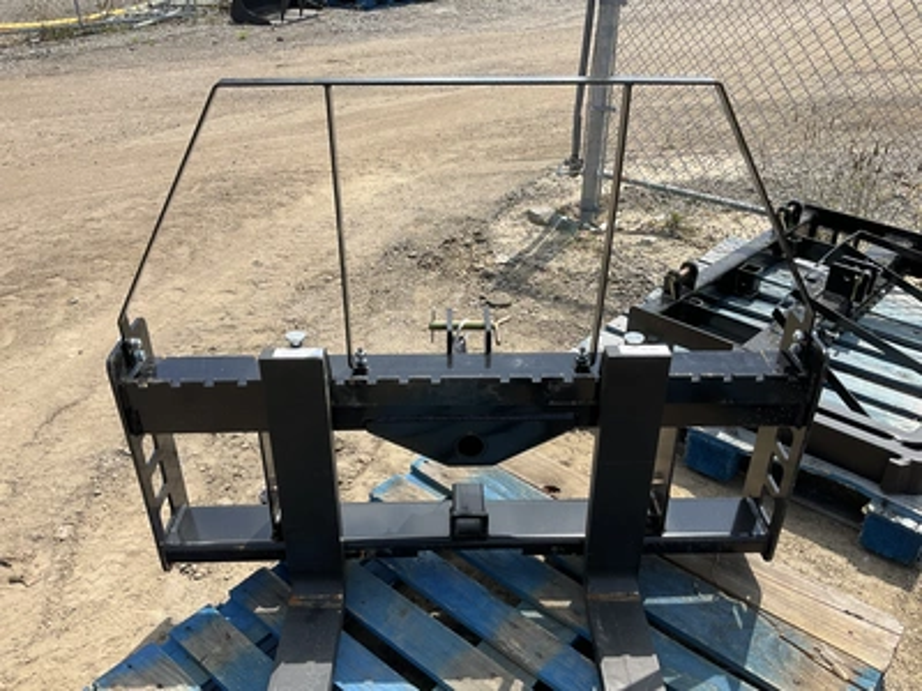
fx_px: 772
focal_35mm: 29
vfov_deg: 48.2
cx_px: 461
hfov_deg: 61.7
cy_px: 346
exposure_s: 1/1279
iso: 25
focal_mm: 3
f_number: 1.8
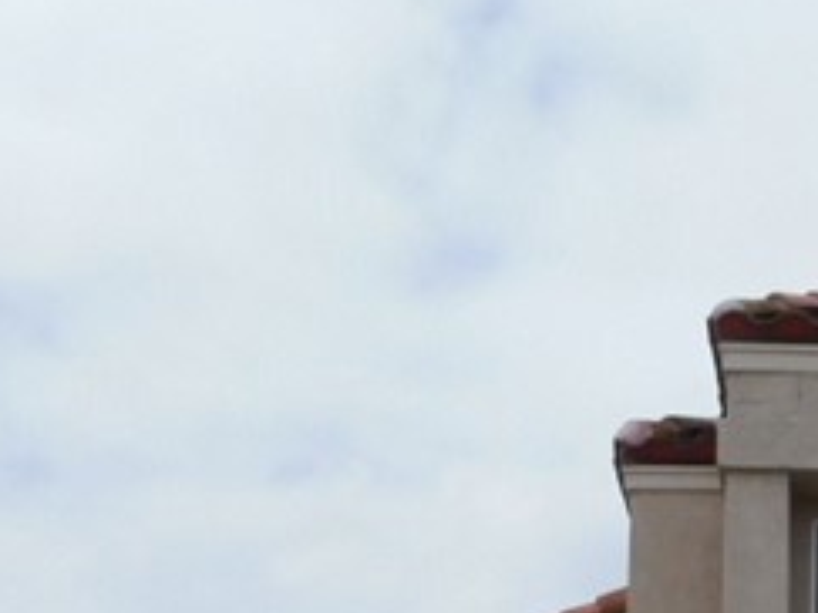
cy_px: 1004
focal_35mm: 97
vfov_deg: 14.0
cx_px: 906
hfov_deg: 19.4
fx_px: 2291
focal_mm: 4
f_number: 6
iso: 125
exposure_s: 1/800
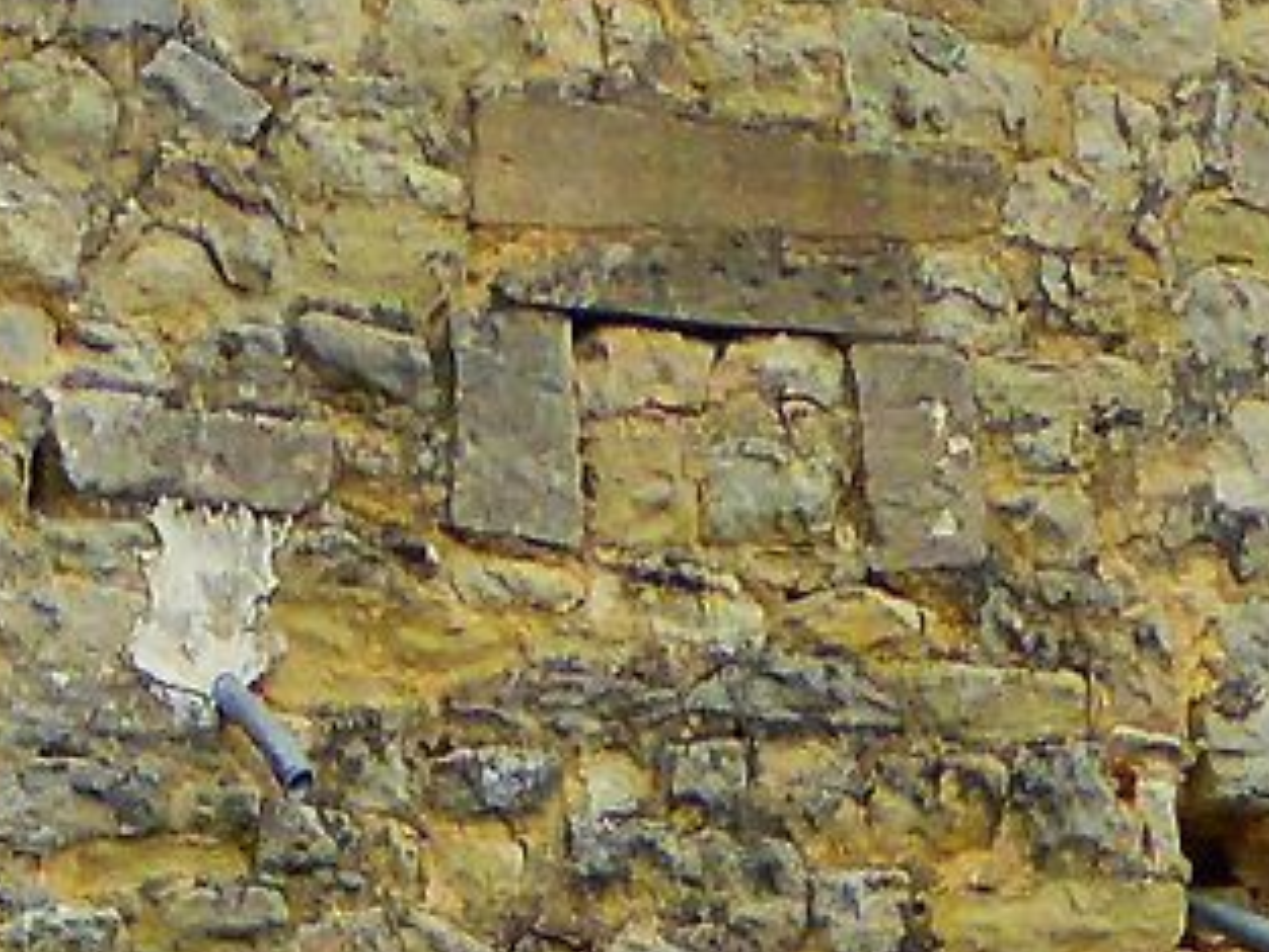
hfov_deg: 7.4
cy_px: 1851
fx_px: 9828
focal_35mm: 268
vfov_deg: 5.4
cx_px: 142
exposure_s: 1/320
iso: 100
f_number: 3.7
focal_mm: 6.3
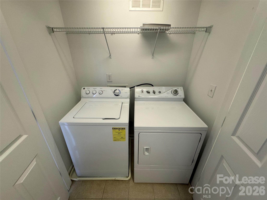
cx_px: 134
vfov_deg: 85.7
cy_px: 100
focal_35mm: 14
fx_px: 108
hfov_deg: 102.1
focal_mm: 2.22
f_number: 2.2
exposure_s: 1/120
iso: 200
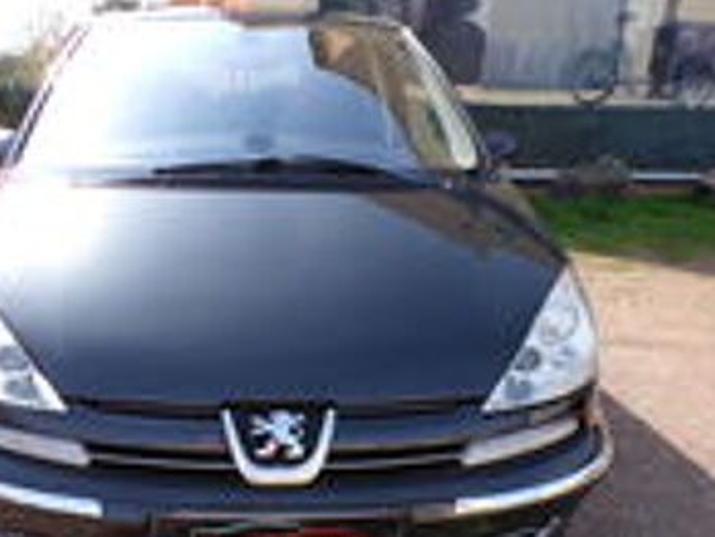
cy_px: 361
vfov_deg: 42.4
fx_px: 682
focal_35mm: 33
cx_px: 240
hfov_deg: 54.2
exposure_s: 1/240
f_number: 4.4
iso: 100
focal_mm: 4.3
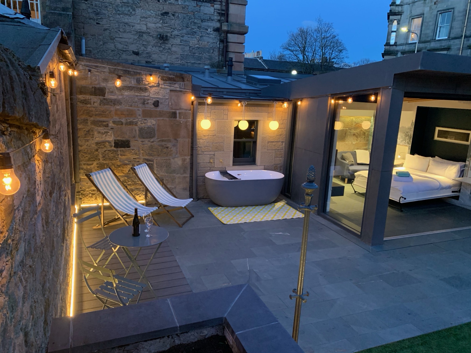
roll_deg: -2.9
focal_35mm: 26
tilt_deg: -14.8
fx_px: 354
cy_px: 176
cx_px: 236
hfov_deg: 67.3
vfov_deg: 53.1
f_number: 1.8
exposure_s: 1/25
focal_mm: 4.25
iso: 500
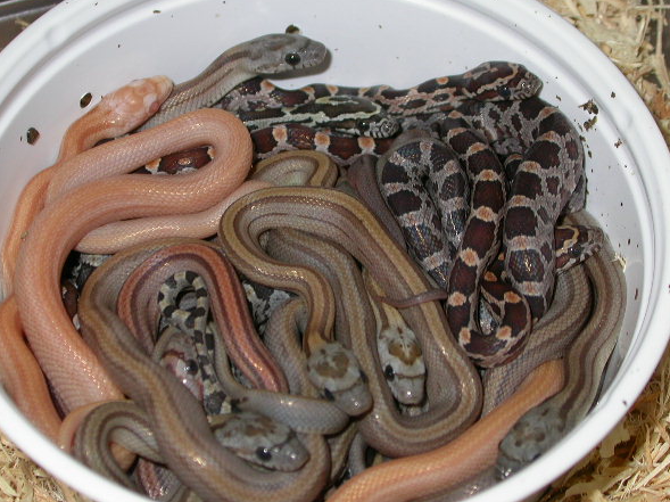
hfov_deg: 22.5
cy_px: 239
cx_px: 325
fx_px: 1683
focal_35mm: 87
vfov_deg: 17.0
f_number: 3.5
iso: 100
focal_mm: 16.7
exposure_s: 1/60.3
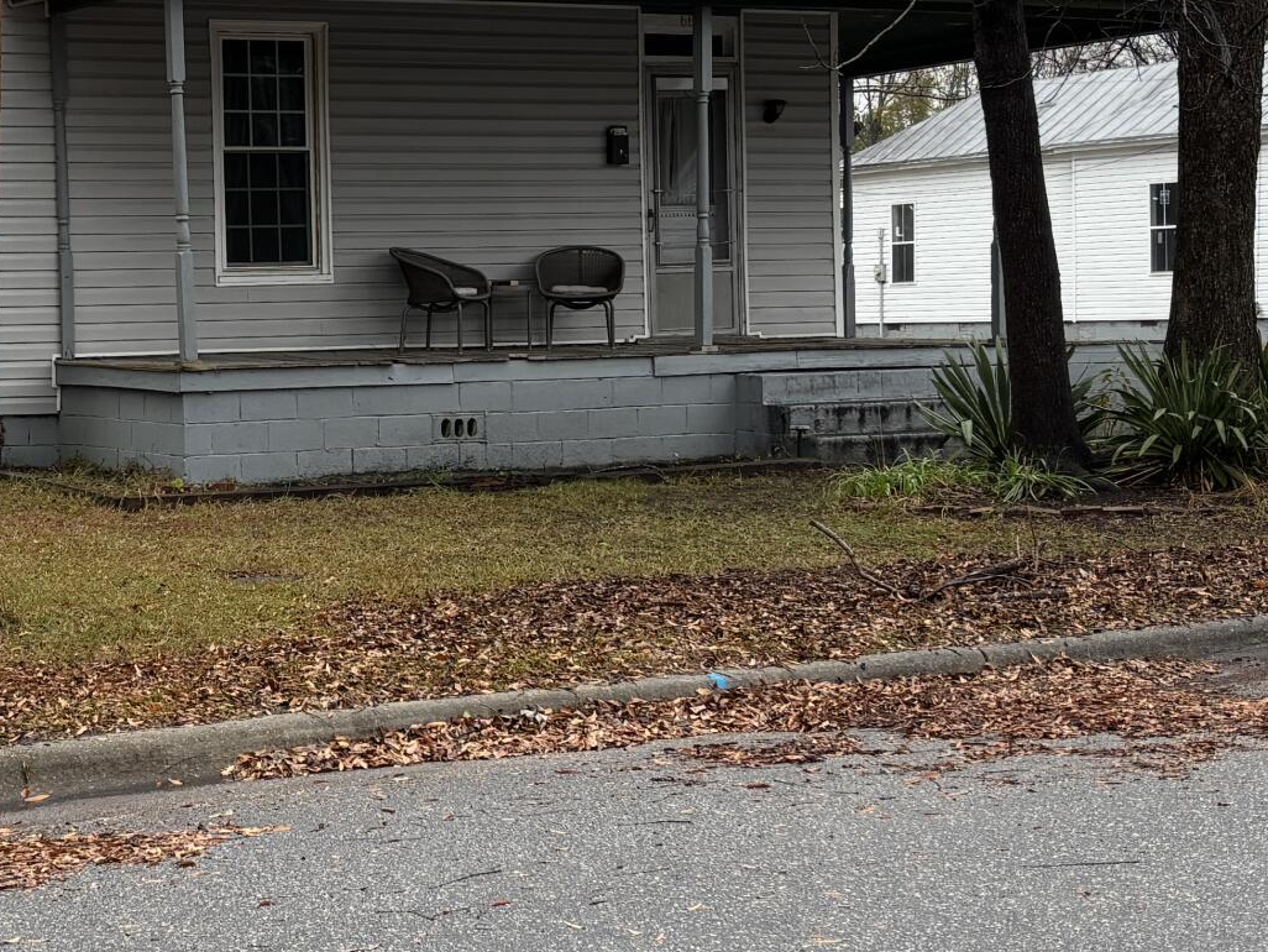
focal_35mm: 76
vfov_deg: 19.4
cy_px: 344
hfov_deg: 25.1
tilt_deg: -1.3
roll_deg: +0.9
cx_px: 197
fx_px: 2785
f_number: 1.6
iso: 50
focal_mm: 5.96
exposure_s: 1/539
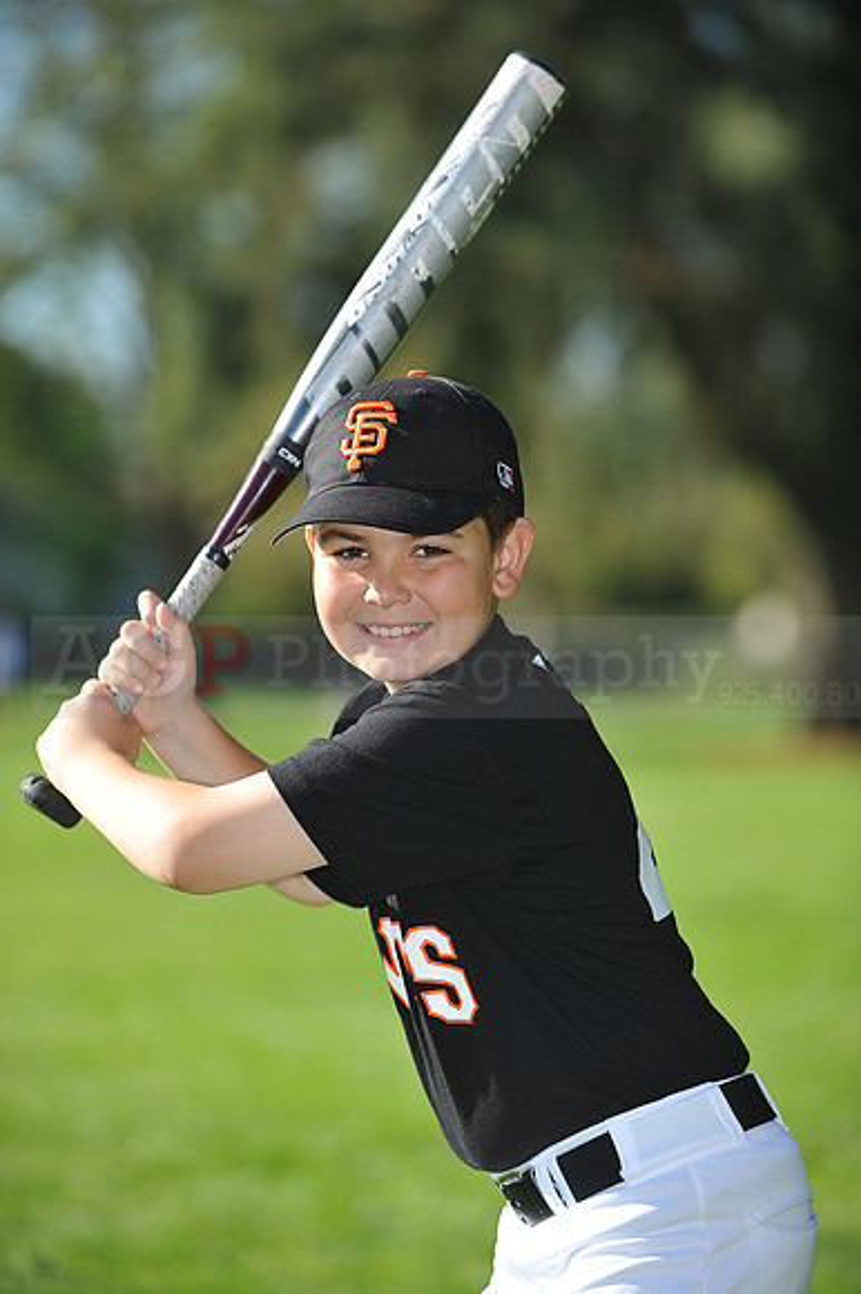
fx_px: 7183
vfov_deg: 10.3
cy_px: 647
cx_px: 430
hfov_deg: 6.9
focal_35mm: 200
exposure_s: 1/1000
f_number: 4
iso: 200
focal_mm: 200
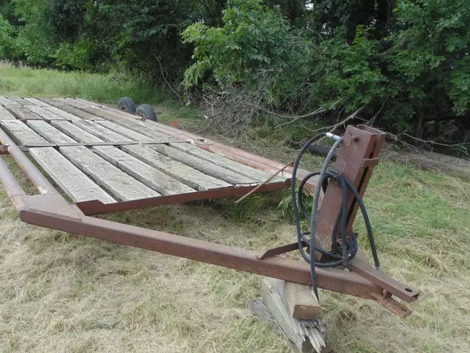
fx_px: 367
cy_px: 206
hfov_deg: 65.0
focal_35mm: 27
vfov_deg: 51.1
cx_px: 203
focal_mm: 4
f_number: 3.1
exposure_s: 1/500
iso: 80
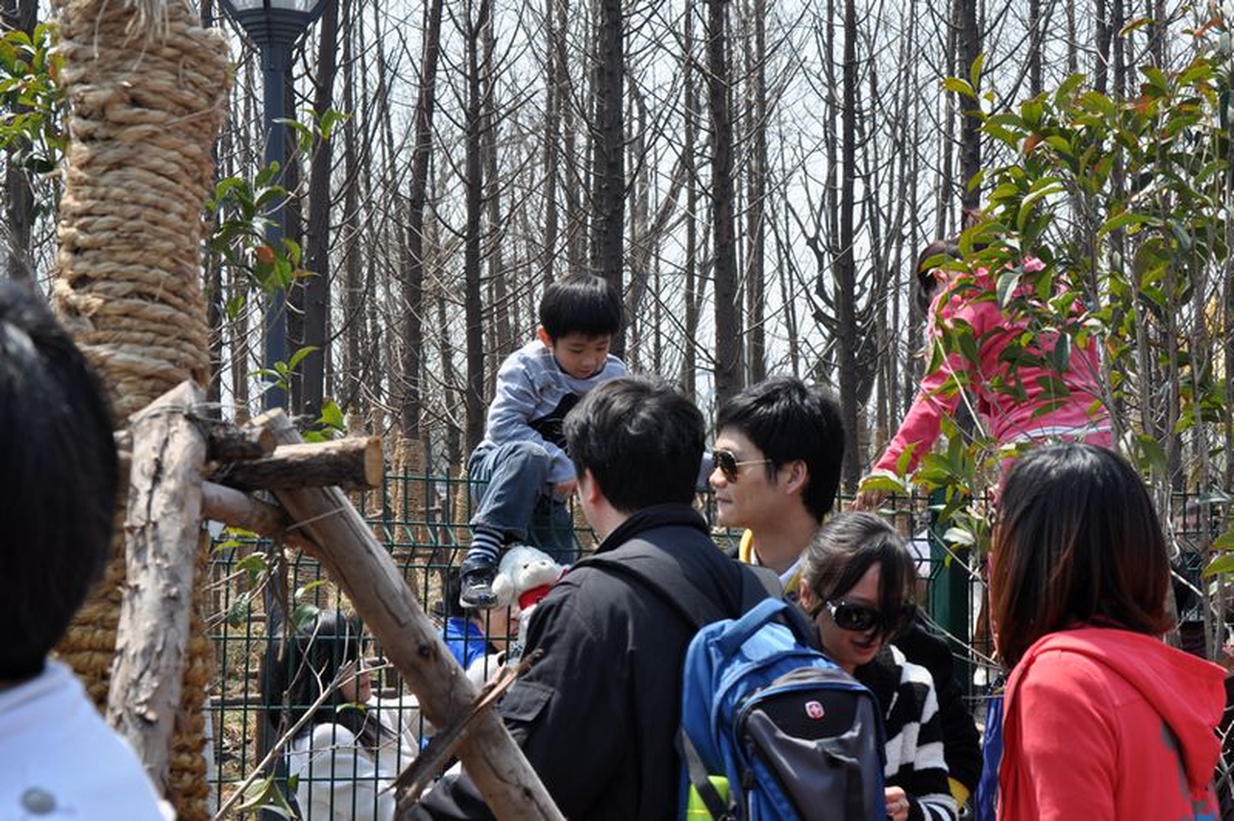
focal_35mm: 82
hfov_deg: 24.6
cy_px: 410
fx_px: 2826
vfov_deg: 16.5
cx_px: 617
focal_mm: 55
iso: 200
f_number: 11
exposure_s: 1/180
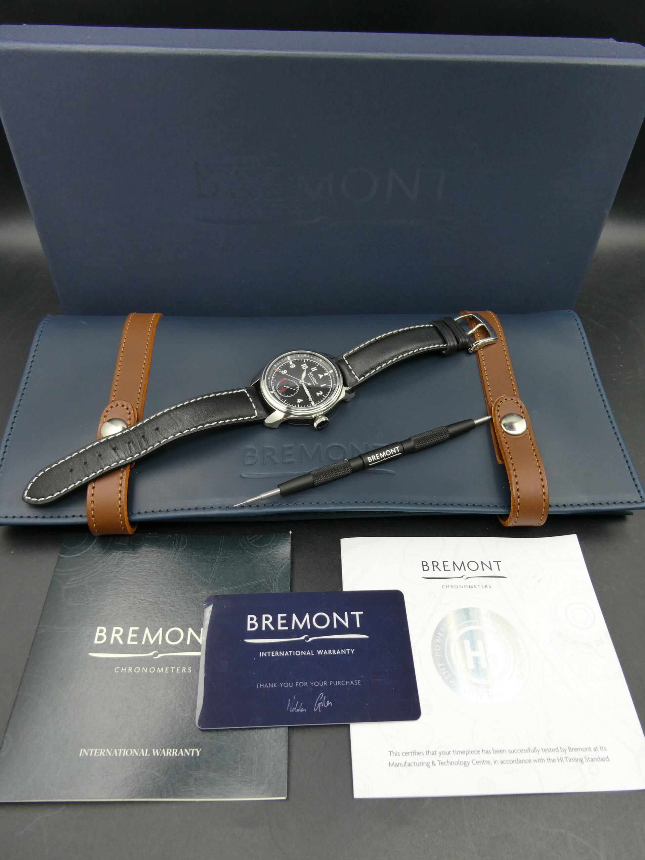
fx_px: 596
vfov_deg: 71.6
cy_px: 430
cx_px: 322
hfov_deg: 56.8
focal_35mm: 24
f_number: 3.3
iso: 100
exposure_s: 1/60
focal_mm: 4.3
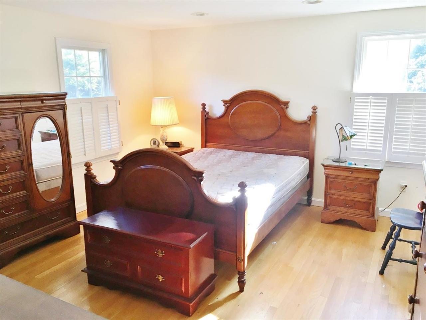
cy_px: 160
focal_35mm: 29
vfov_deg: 48.2
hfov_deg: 61.7
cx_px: 213
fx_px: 357
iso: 50
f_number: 2.2
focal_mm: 4.15
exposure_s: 1/30
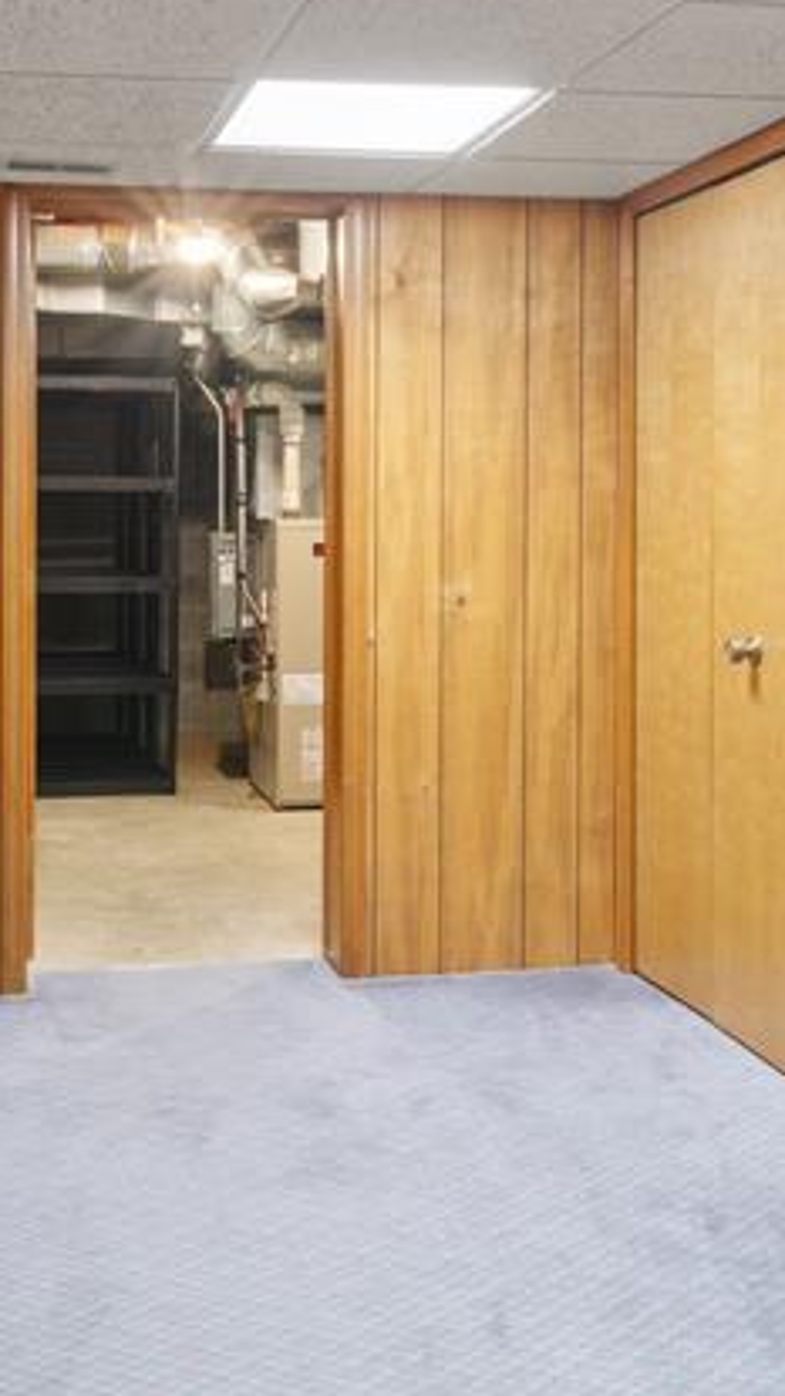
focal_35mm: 44
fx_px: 1628
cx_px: 256
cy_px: 669
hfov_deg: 26.9
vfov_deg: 46.4
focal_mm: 17
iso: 320
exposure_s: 1
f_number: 9
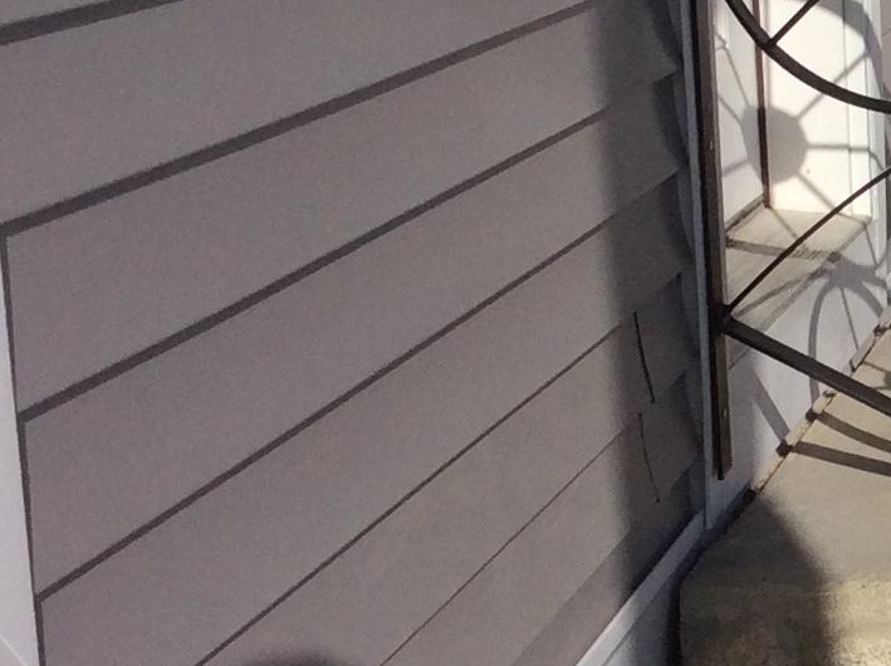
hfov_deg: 15.7
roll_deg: -0.5
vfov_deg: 12.6
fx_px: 3008
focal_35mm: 117
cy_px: 348
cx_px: 1288
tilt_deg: -14.6
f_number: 2.4
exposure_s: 1/4405
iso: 32
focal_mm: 3.3
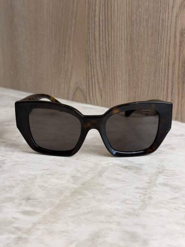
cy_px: 124
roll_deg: -0.4
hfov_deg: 30.3
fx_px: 342
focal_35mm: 48
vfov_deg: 39.7
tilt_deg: -17.3
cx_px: 92
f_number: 1.78
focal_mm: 6.76
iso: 64
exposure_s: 1/120
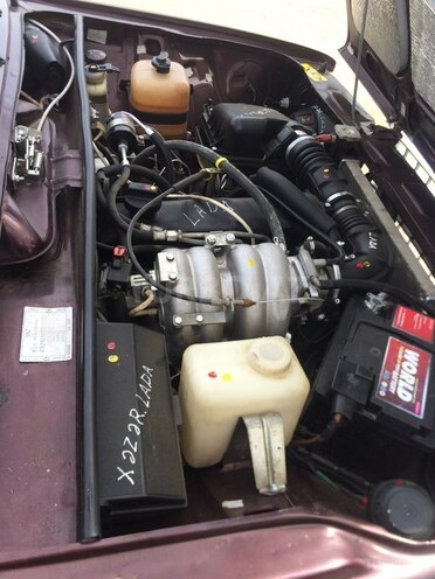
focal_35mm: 29
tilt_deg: -51.7
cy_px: 290
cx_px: 218
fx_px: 486
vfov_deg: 61.7
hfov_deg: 48.2
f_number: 2.2
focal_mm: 4.15
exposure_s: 1/387
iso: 32
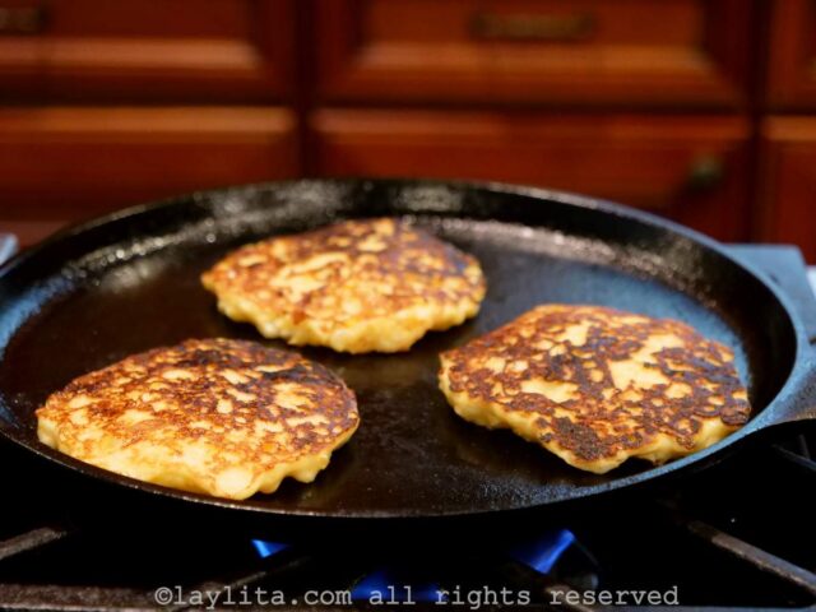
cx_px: 408
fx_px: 2074
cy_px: 306
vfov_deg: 16.8
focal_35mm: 88
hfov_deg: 22.3
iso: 3200
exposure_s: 1/50
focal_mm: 44
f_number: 3.9
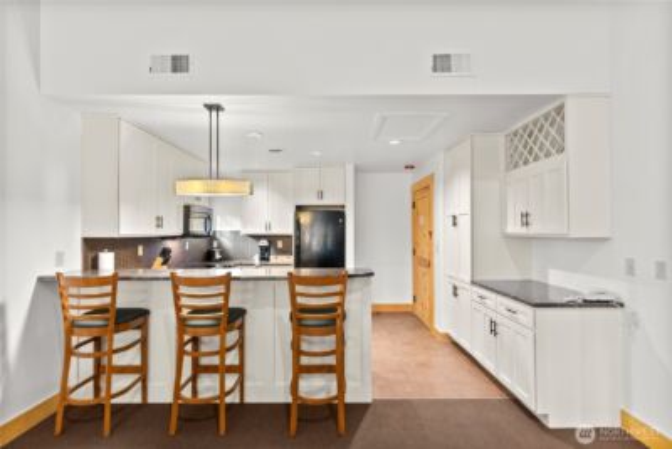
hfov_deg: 91.9
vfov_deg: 69.2
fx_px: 325
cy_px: 224
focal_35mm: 17
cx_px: 336
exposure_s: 1/8
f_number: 2.8
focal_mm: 17.4
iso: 400
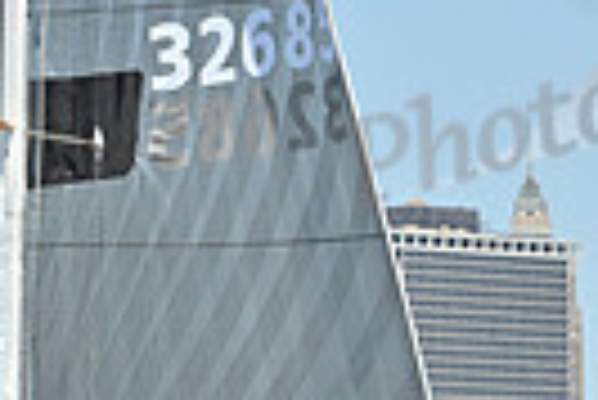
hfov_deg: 4.1
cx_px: 117
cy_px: 802
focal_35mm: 505
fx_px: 8398
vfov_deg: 2.7
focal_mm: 116
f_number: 10
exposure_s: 1/1000
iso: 320
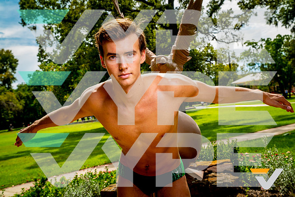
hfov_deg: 41.9
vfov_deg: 28.7
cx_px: 148
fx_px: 385
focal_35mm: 47
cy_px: 98
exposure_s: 1/125
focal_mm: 47
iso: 100
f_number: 8
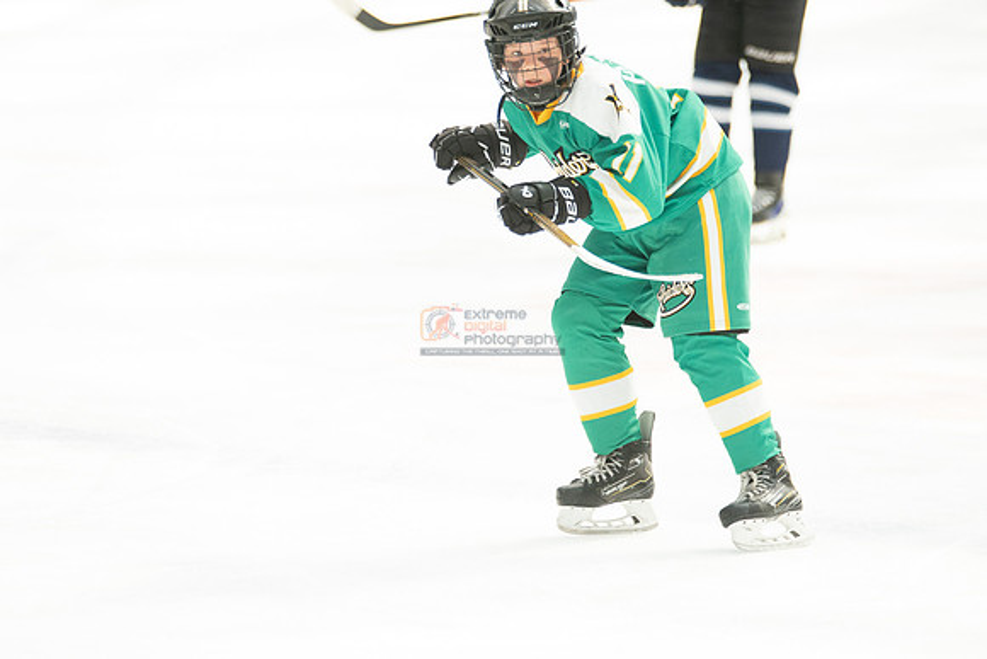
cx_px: 339
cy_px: 400
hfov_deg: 6.9
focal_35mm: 298
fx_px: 8166
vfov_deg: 4.6
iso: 2500
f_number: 3.2
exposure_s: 1/3200
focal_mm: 221
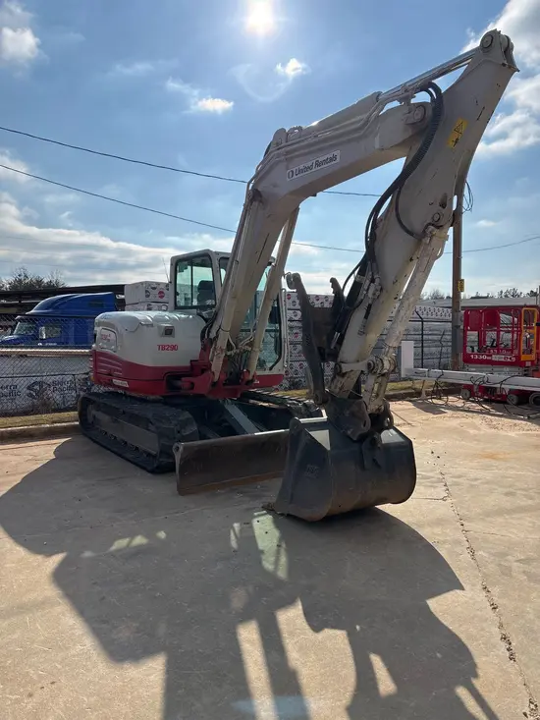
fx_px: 541
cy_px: 360
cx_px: 270
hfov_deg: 53.1
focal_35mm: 26
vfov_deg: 67.3
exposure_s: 1/10989
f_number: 1.6
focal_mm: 5.96
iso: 50
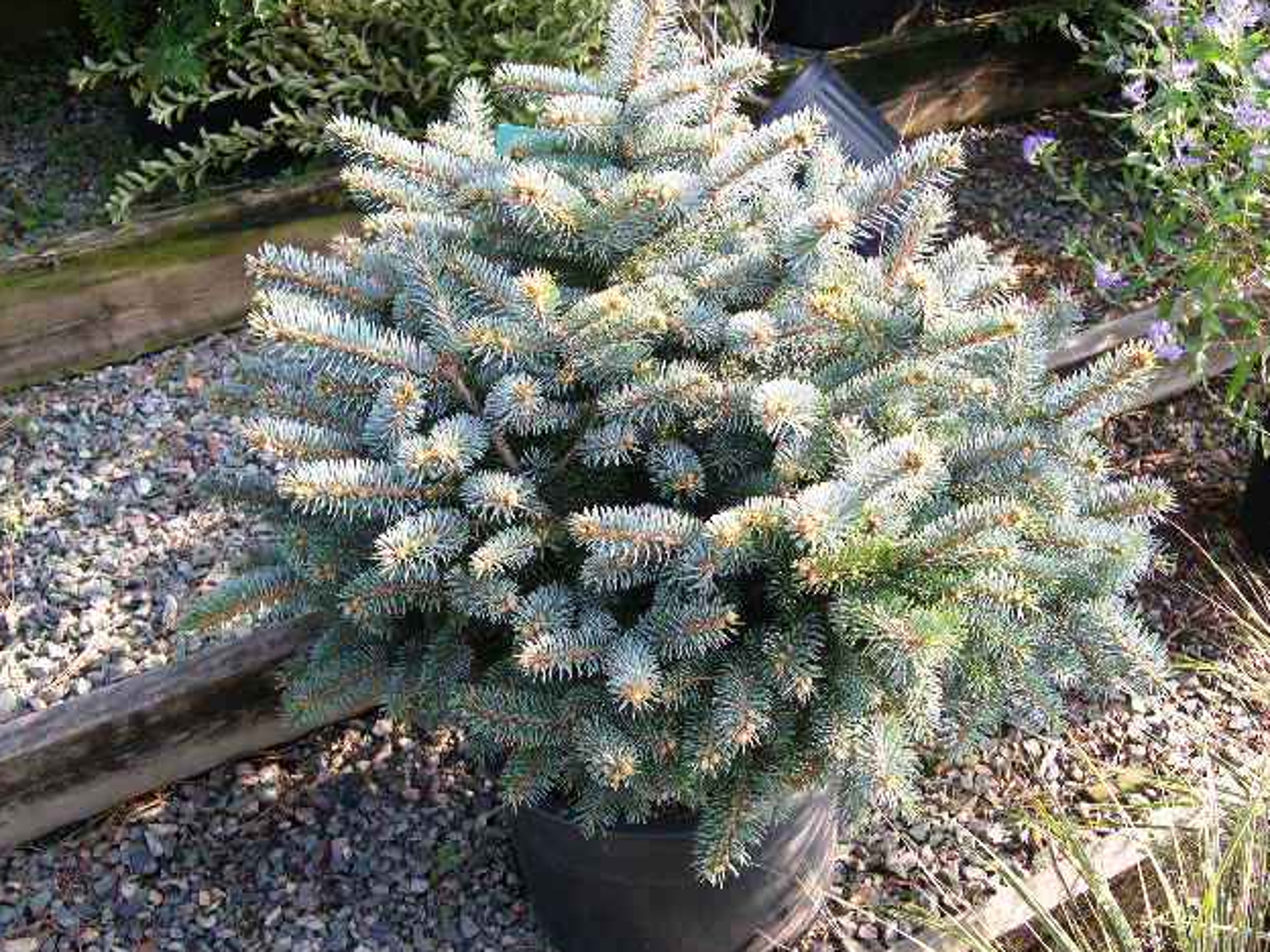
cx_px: 633
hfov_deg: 47.9
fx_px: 1431
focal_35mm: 39
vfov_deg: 36.8
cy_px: 482
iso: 100
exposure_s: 1/193
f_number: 2.8
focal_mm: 8
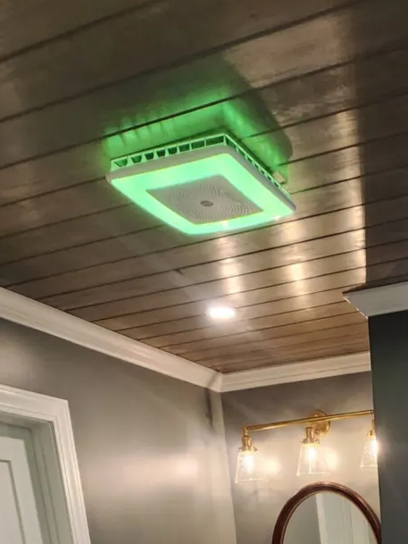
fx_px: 644
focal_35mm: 41
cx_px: 403
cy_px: 734
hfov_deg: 32.5
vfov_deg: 32.3
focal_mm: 2.2
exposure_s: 1/60
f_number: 2.2
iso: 200
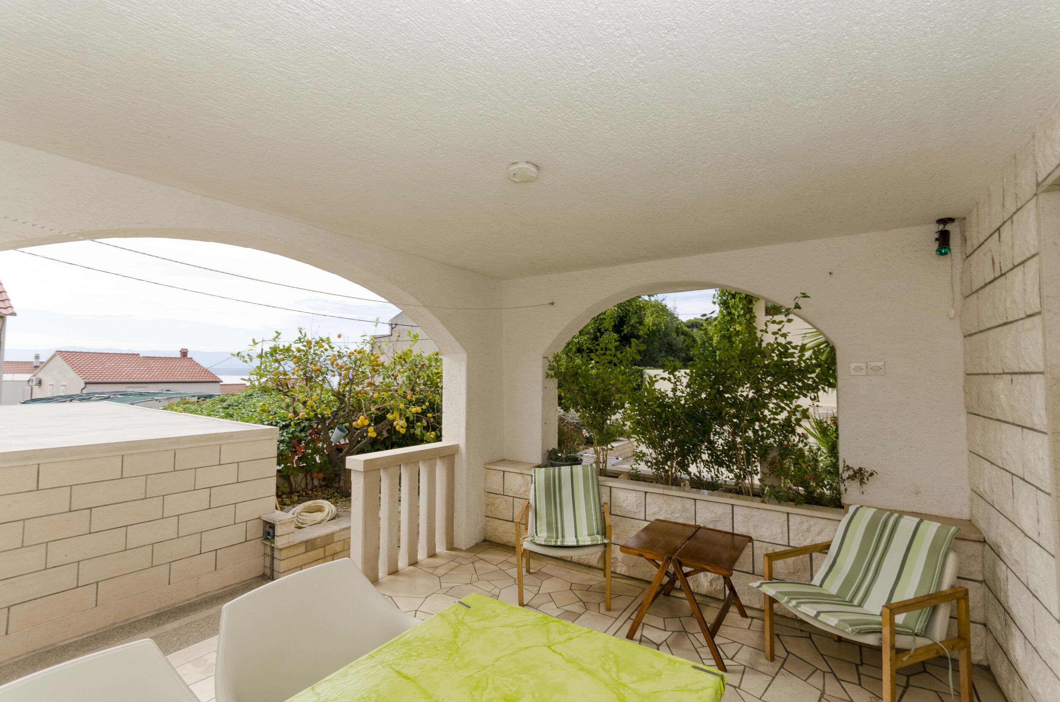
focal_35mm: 15
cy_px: 351
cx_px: 530
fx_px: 441
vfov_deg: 77.1
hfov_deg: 100.5
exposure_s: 1/200
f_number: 8
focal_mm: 10
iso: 100
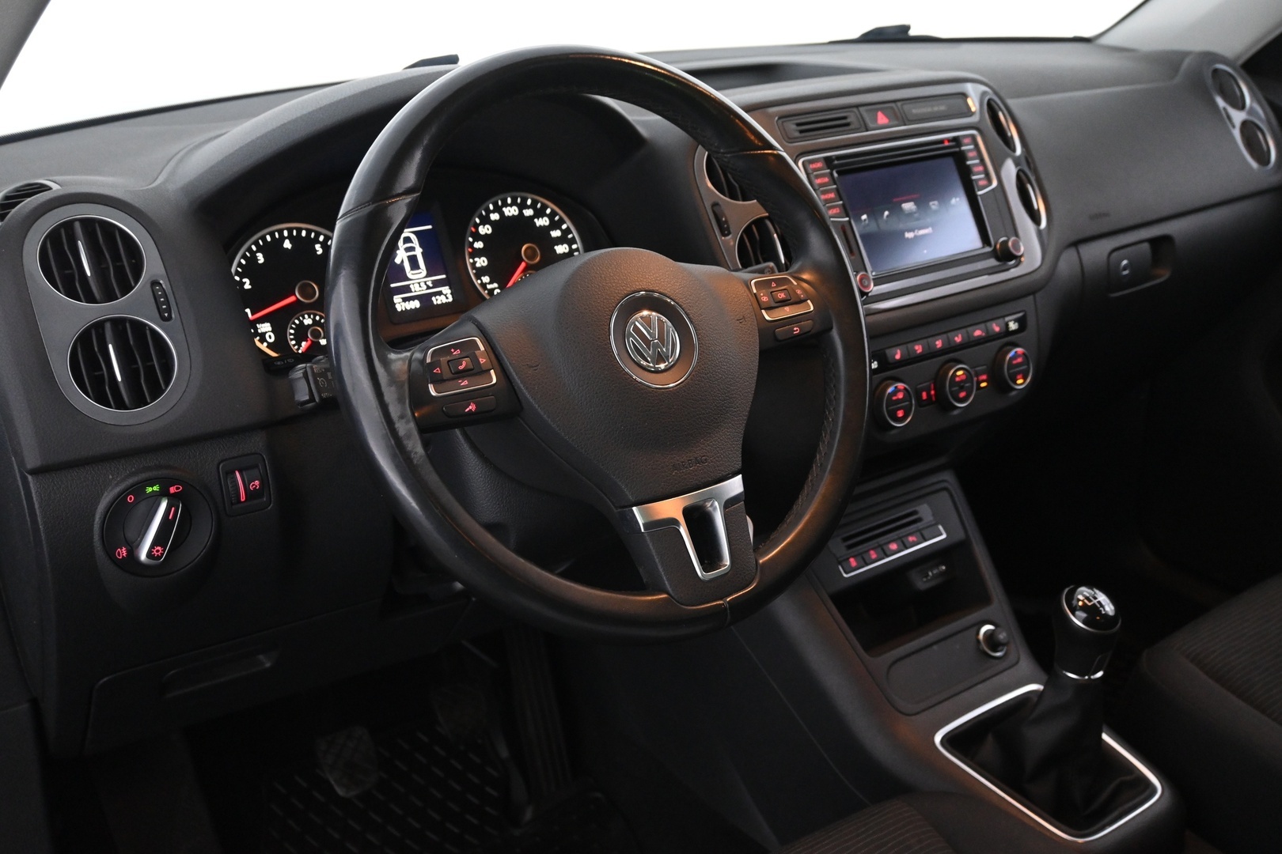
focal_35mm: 34
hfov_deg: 55.1
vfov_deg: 38.4
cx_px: 641
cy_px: 427
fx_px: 1228
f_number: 4.2
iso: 2800
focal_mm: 23
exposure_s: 1/40
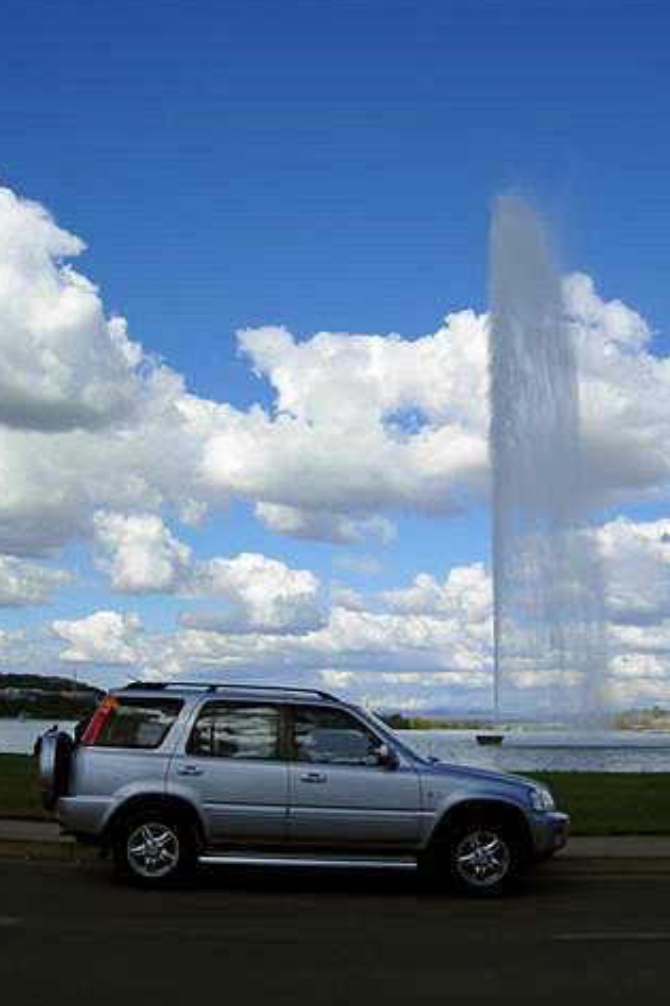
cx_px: 340
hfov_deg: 35.0
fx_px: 1062
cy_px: 502
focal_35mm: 38
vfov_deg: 50.7
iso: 50
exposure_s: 1/418
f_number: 7.6
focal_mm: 7.5
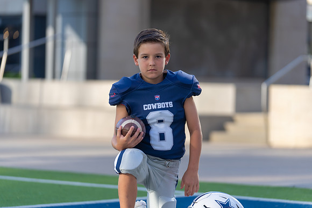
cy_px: 104
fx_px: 1227
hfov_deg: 14.5
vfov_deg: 9.7
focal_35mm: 142
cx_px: 156
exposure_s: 1/500
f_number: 2.8
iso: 100
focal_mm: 138
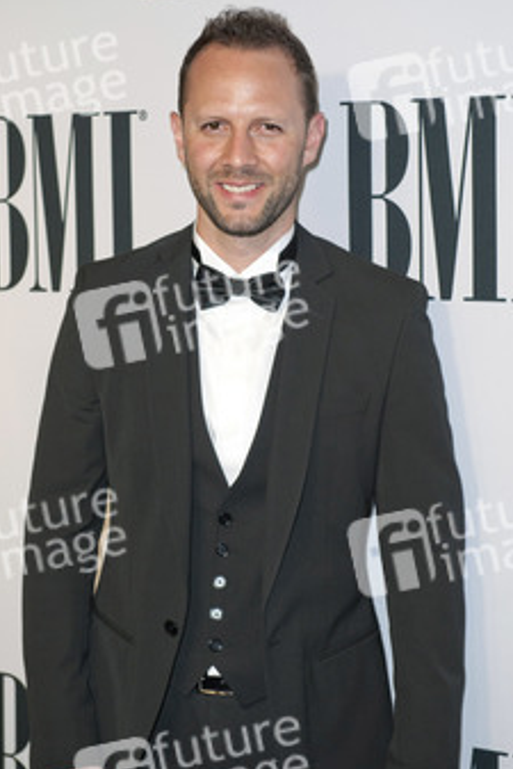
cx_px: 259
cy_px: 429
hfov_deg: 16.5
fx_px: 1772
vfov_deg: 24.4
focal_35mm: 83
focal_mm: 70
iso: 500
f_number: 4.5
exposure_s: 1/400
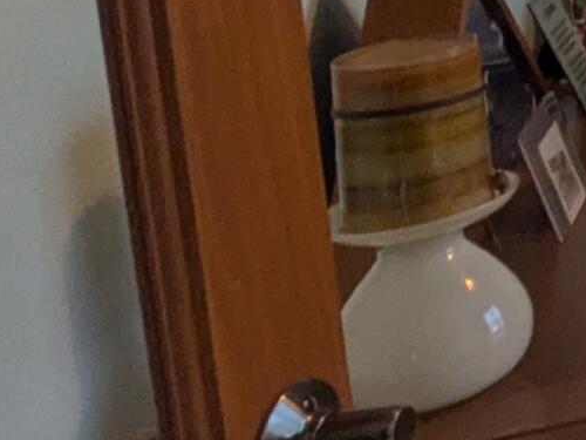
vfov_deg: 16.0
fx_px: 1422
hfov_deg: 12.8
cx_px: 1604
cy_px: -230
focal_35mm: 84
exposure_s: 1/120
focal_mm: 1.83
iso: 69
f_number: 2.2
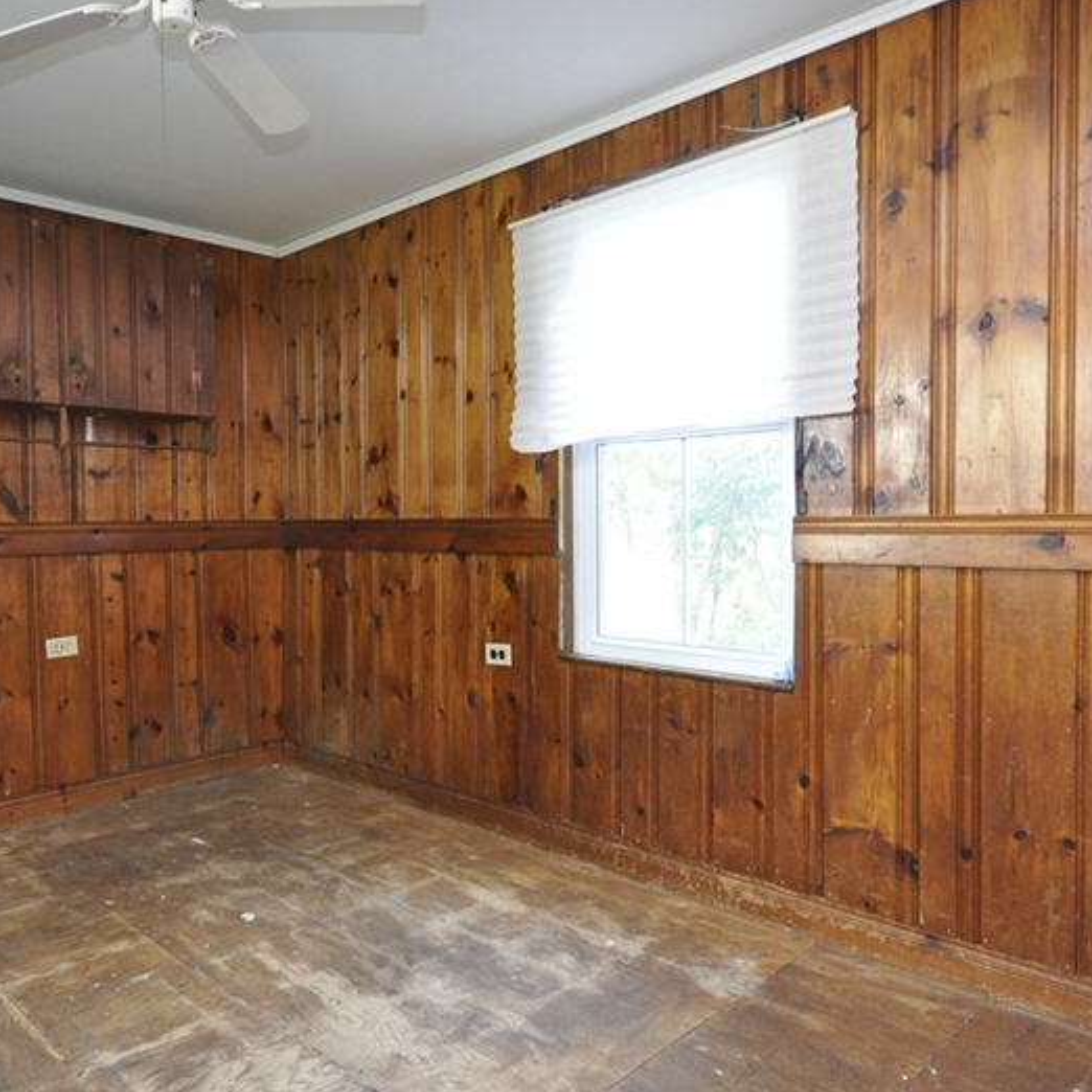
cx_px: 460
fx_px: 892
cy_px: 536
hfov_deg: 62.6
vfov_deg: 62.9
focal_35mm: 25
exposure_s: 1/30
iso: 900
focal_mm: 10
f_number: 4
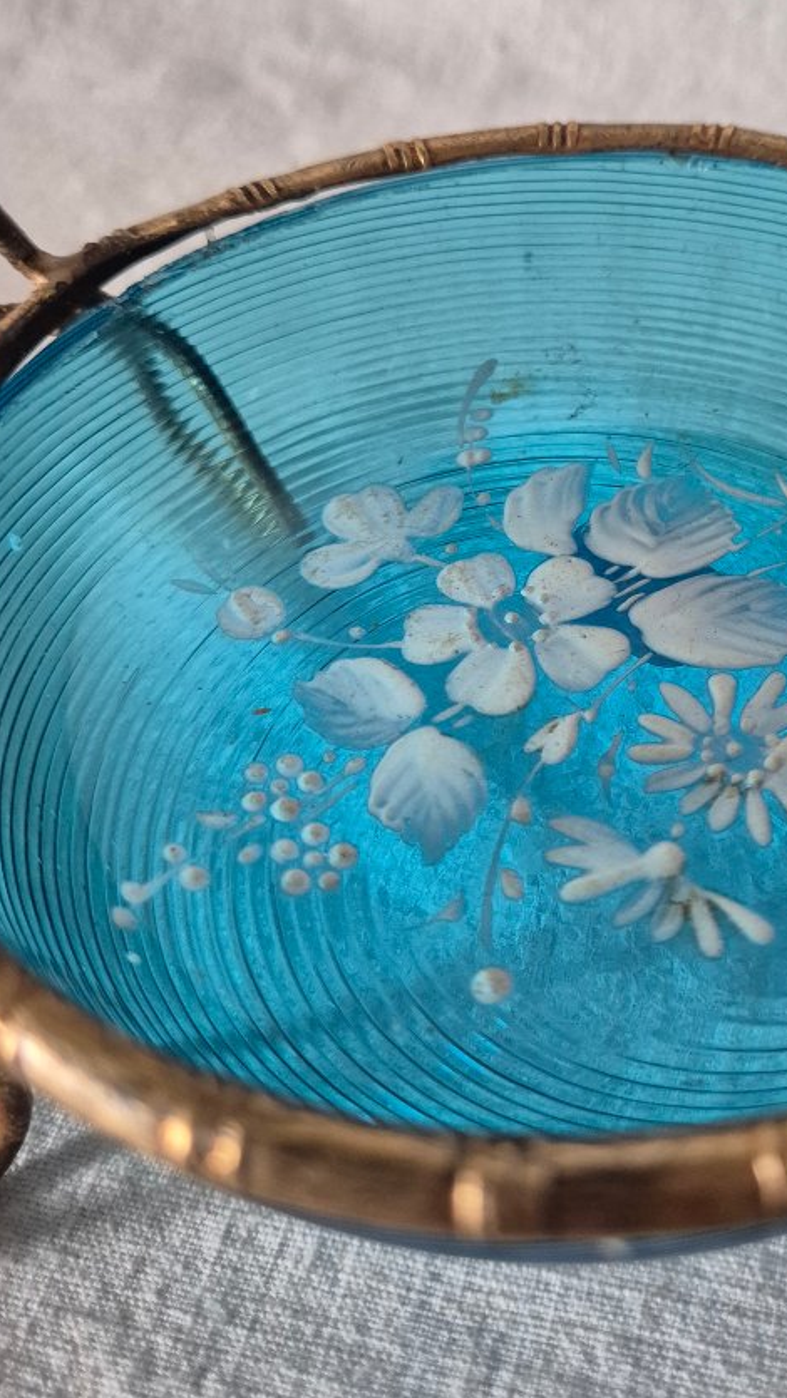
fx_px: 1335
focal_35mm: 36
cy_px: 561
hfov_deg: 32.0
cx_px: 628
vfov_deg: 54.9
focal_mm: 5.4
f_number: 1.8
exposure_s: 1/100
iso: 1000
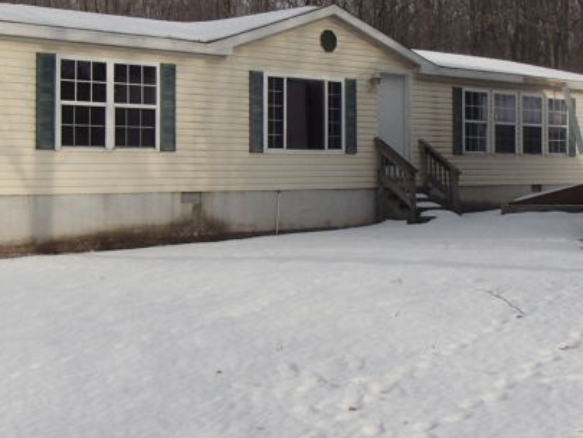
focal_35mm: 60
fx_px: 1011
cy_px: 146
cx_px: 294
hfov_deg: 32.2
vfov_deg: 24.3
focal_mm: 6.83
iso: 100
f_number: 13
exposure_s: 1/100
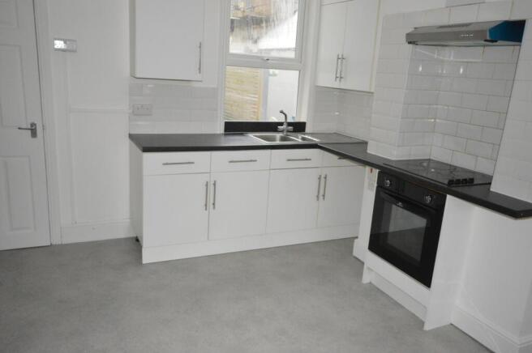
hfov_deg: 62.0
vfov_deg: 43.5
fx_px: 443
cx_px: 266
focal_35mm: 30
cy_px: 176
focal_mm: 20
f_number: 5.6
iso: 3200
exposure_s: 1/60
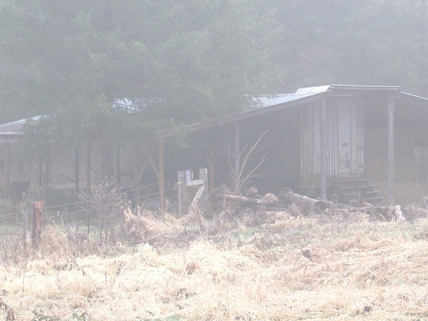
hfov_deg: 12.0
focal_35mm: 164
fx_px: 2029
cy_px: 176
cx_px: 354
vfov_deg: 9.1
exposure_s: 1/125
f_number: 3.6
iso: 64
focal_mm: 17.6
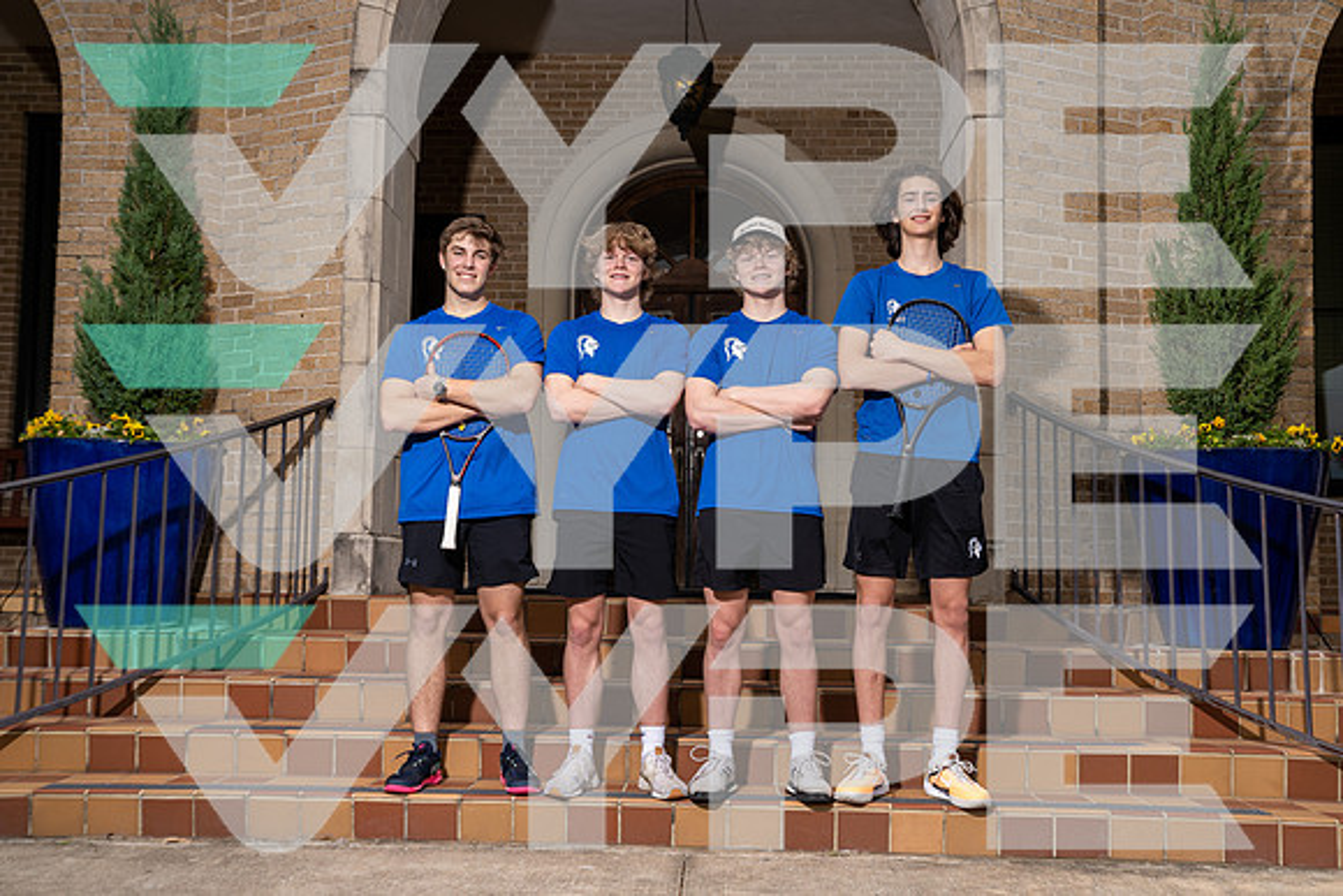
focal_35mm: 37
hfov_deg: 51.9
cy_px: 448
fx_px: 1381
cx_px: 672
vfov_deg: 36.0
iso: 200
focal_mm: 37
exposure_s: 1/250
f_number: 7.1
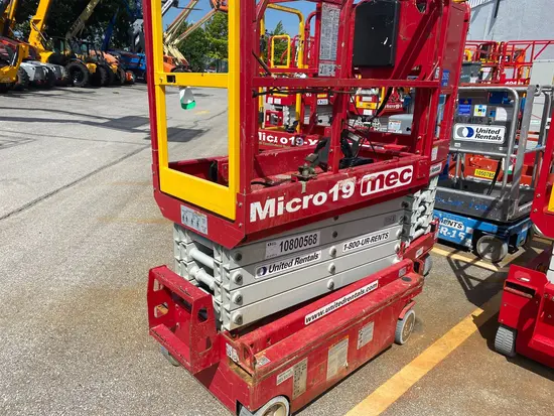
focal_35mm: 26
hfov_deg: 67.3
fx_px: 416
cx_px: 277
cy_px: 208
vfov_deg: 53.1
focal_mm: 4.25
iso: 32
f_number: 1.8
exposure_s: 1/3497
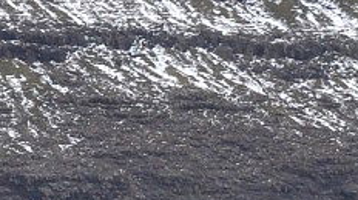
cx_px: -579
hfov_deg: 2.1
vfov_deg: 1.2
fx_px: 9930
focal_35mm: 1047
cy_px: 174
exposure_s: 1/200
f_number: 10
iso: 400
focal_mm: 90
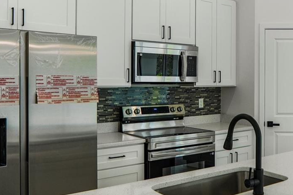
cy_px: 78
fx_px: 334
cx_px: 236
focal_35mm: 41
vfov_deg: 32.5
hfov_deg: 45.0
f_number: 3.5
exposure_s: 1/100
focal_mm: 12
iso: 100
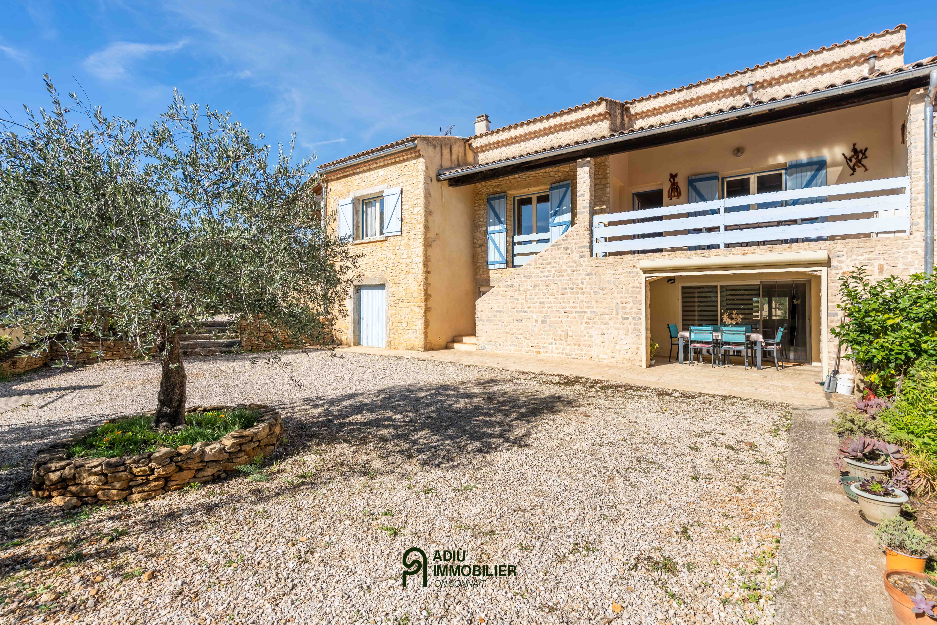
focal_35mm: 17
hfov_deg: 93.3
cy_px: 312
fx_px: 442
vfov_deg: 70.4
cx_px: 468
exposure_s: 1/1600
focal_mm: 17
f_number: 8
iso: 50
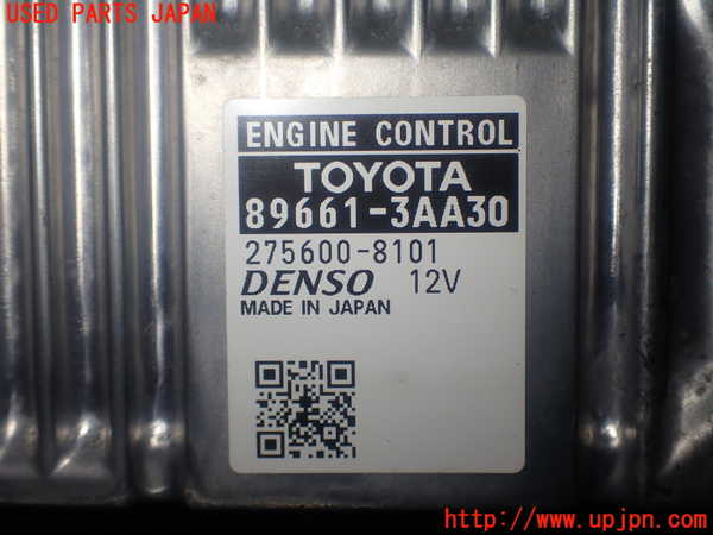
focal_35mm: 41
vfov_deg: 35.1
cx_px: 356
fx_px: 844
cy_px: 268
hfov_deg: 45.8
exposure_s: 1/125
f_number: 2.8
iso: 100
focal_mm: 7.31
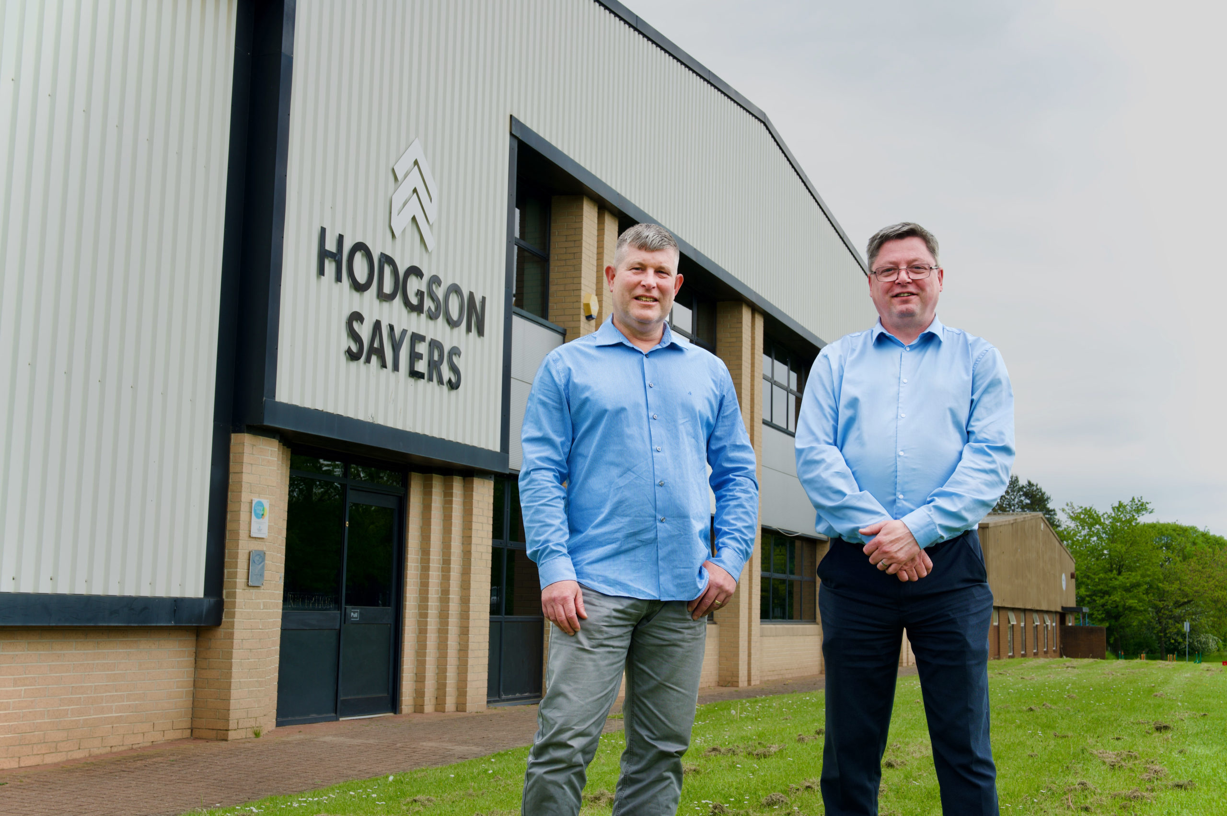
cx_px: 614
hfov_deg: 46.4
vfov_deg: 31.8
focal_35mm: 42
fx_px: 1430
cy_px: 408
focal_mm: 42
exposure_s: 1/100
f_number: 9
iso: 125
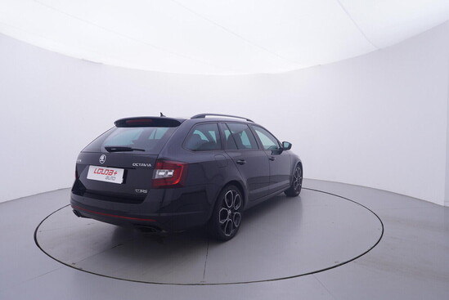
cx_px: 224
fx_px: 281
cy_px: 150
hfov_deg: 77.3
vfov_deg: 56.2
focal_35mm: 22
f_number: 5
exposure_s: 1/80
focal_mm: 15
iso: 200
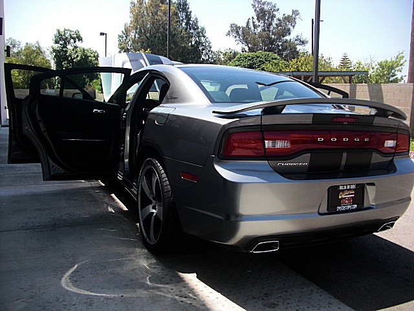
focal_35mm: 36
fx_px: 431
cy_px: 156
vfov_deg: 39.7
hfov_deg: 51.4
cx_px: 207
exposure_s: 1/500
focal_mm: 6.3
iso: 50
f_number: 2.8
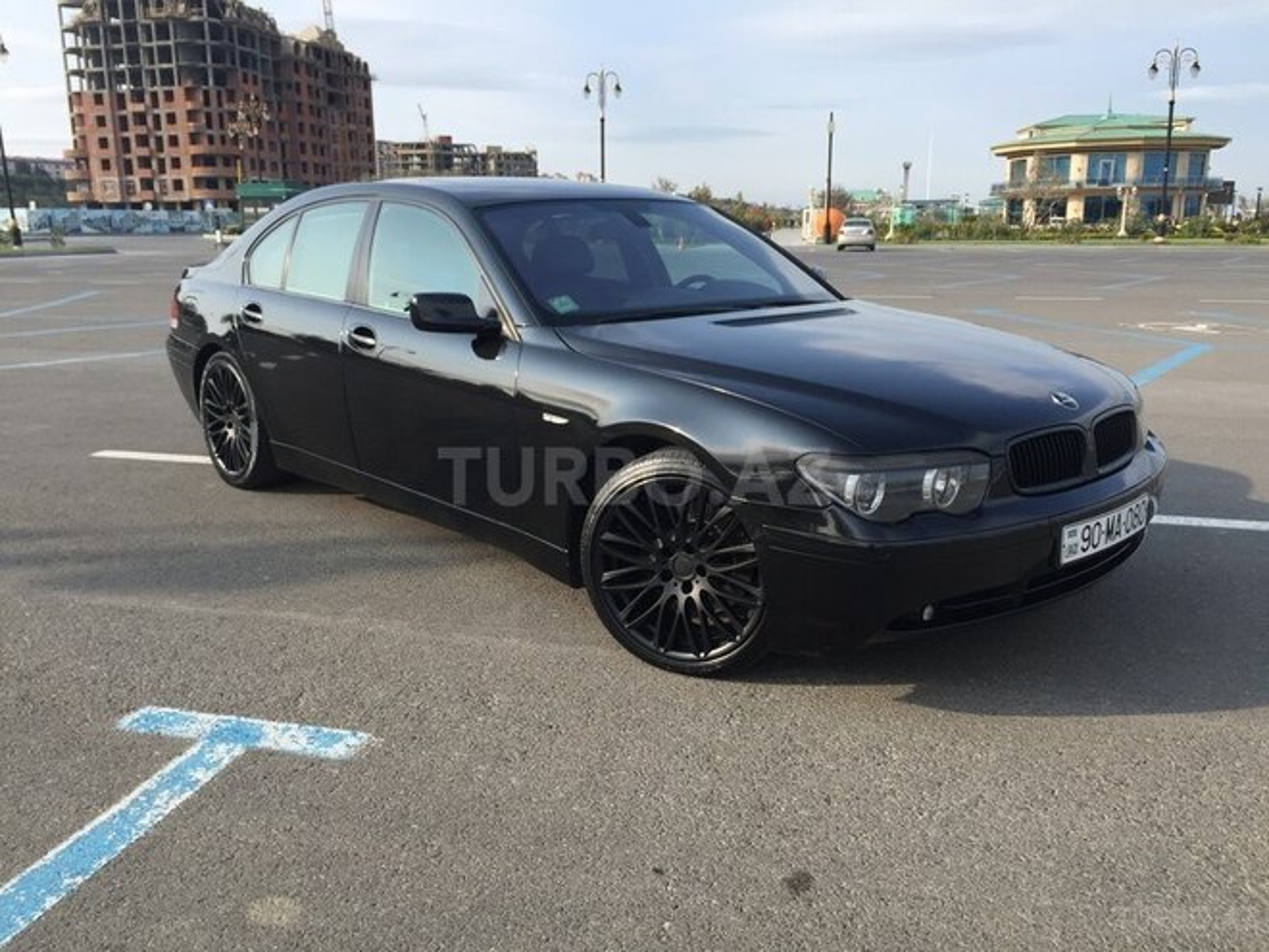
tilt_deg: -13.1
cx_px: 634
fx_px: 1063
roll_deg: +0.5
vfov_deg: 48.2
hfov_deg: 61.7
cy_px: 476
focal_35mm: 29
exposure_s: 1/1068
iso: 32
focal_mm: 4.15
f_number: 2.2
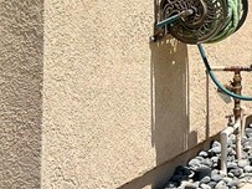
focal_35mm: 131
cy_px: -83
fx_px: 953
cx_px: 508
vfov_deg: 10.9
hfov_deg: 13.0
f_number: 1.5
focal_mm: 5.7
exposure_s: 1/3571
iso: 50
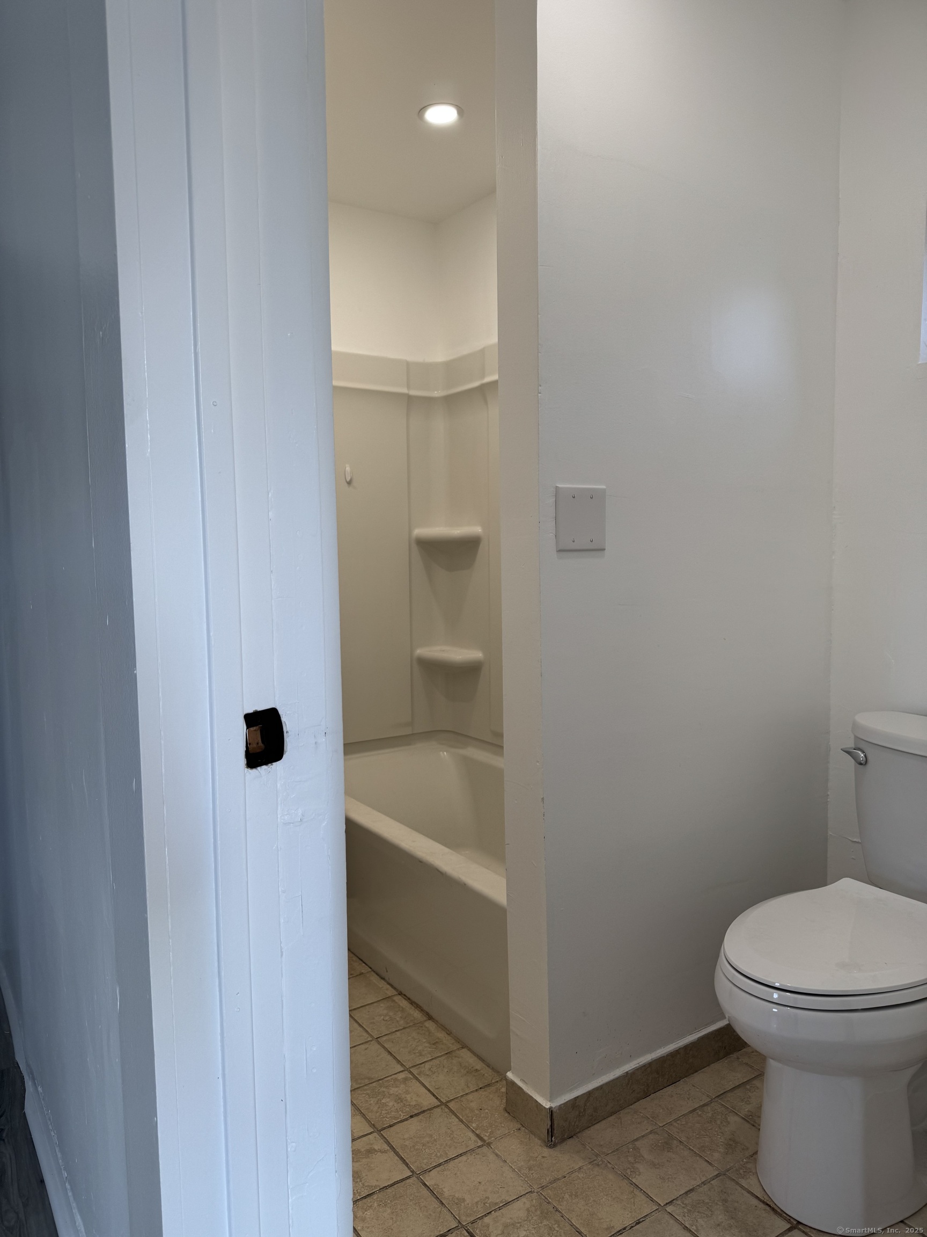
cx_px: 464
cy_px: 618
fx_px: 857
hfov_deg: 56.8
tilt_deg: -5.7
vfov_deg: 71.6
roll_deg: +2.2
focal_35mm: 24
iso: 64
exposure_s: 1/166
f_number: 1.78
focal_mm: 6.76
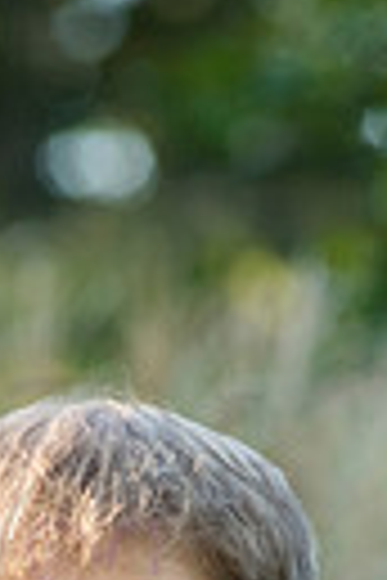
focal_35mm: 594
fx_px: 9578
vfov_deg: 3.5
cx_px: 112
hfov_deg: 2.3
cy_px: 976
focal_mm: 170
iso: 800
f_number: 5.6
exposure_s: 1/320
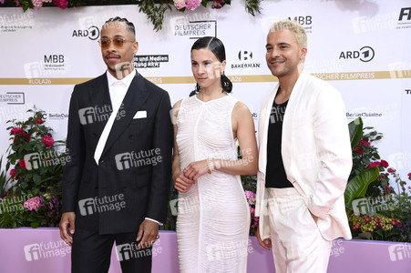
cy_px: 136
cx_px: 206
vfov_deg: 20.9
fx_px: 742
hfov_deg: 31.0
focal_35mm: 65
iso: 500
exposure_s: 1/250
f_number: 6.3
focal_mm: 65
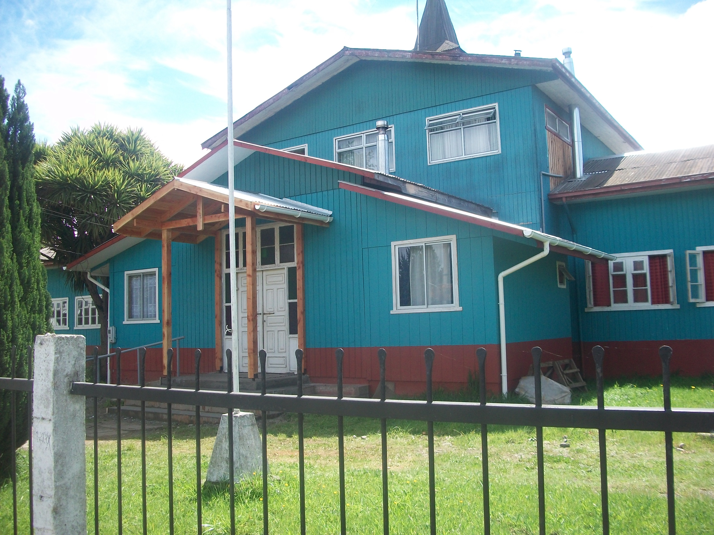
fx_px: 660
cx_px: 357
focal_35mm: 32
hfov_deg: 56.8
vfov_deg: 44.2
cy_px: 268
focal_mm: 5.7
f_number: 2.9
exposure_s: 1/500
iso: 80
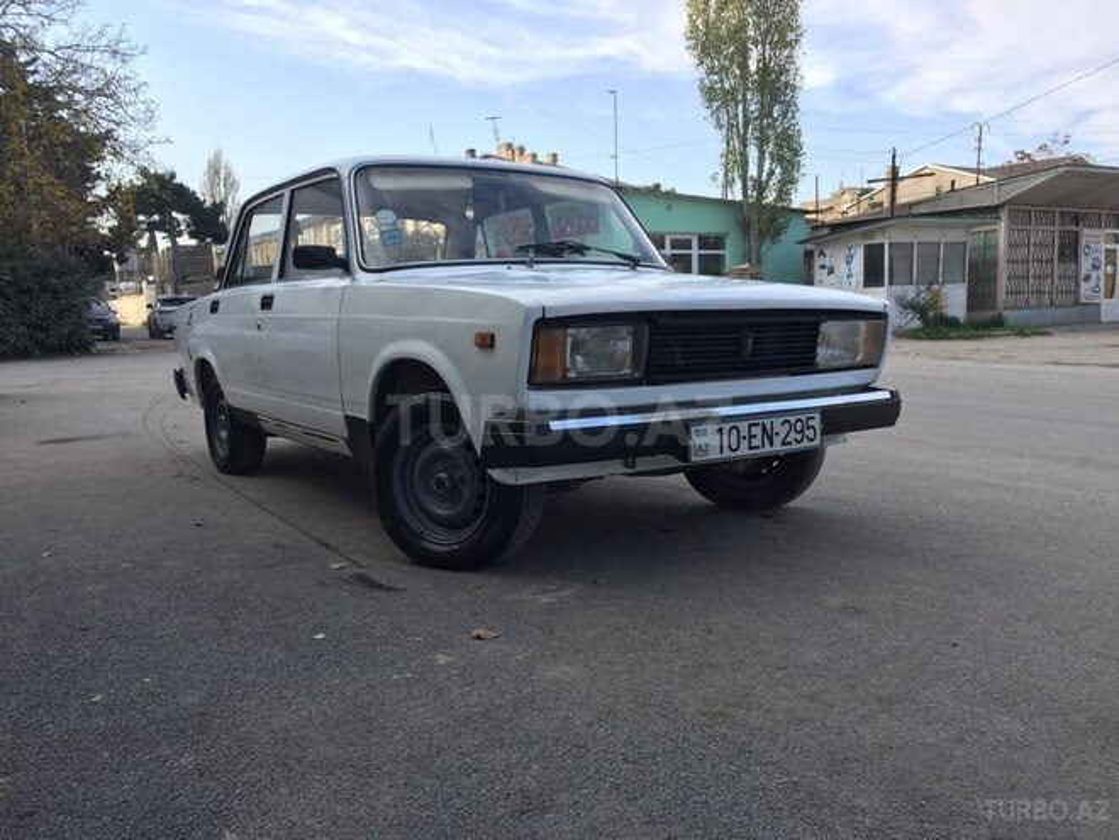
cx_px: 560
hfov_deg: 61.7
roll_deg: +2.6
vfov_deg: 48.2
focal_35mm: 29
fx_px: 937
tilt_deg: -6.6
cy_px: 420
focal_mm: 4.15
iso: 32
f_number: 2.2
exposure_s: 1/557
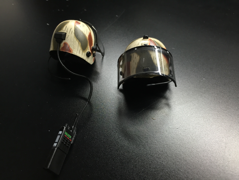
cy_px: 90
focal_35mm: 29
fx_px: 200
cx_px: 120
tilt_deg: -41.2
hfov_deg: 61.7
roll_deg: +0.1
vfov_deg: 48.2
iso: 50
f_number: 2.2
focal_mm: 4.15
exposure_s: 1/33
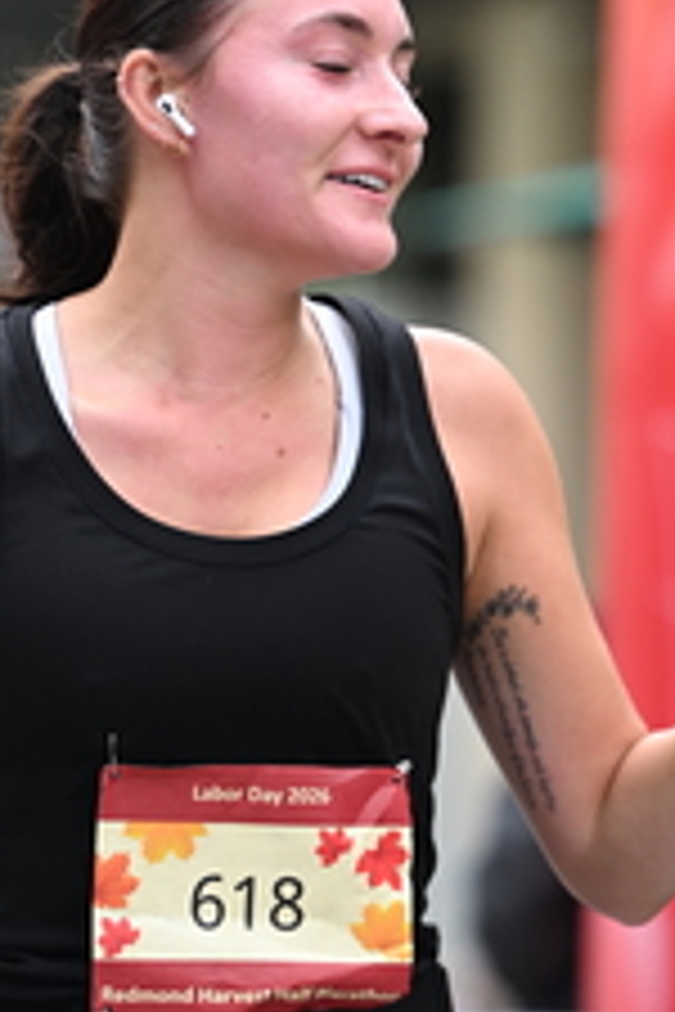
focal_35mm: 391
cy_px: 445
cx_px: 326
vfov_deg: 5.3
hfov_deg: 3.5
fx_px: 10996
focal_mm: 160
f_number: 2.8
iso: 640
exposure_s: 1/2000
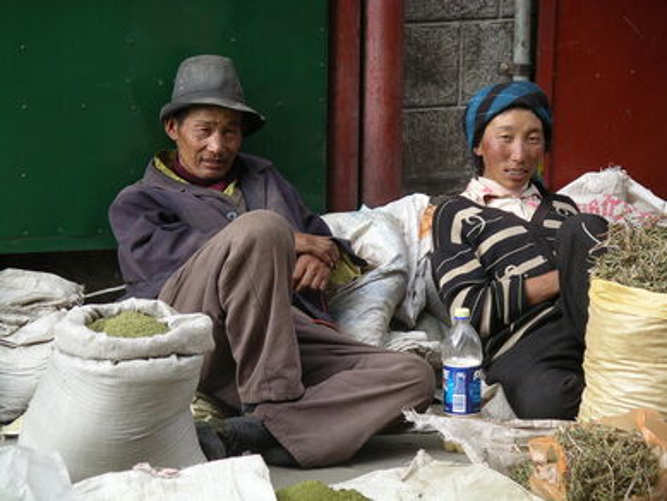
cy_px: 250
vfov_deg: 9.5
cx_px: 334
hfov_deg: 12.7
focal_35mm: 156
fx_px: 3007
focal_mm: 32.5
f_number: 4.4
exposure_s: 1/166
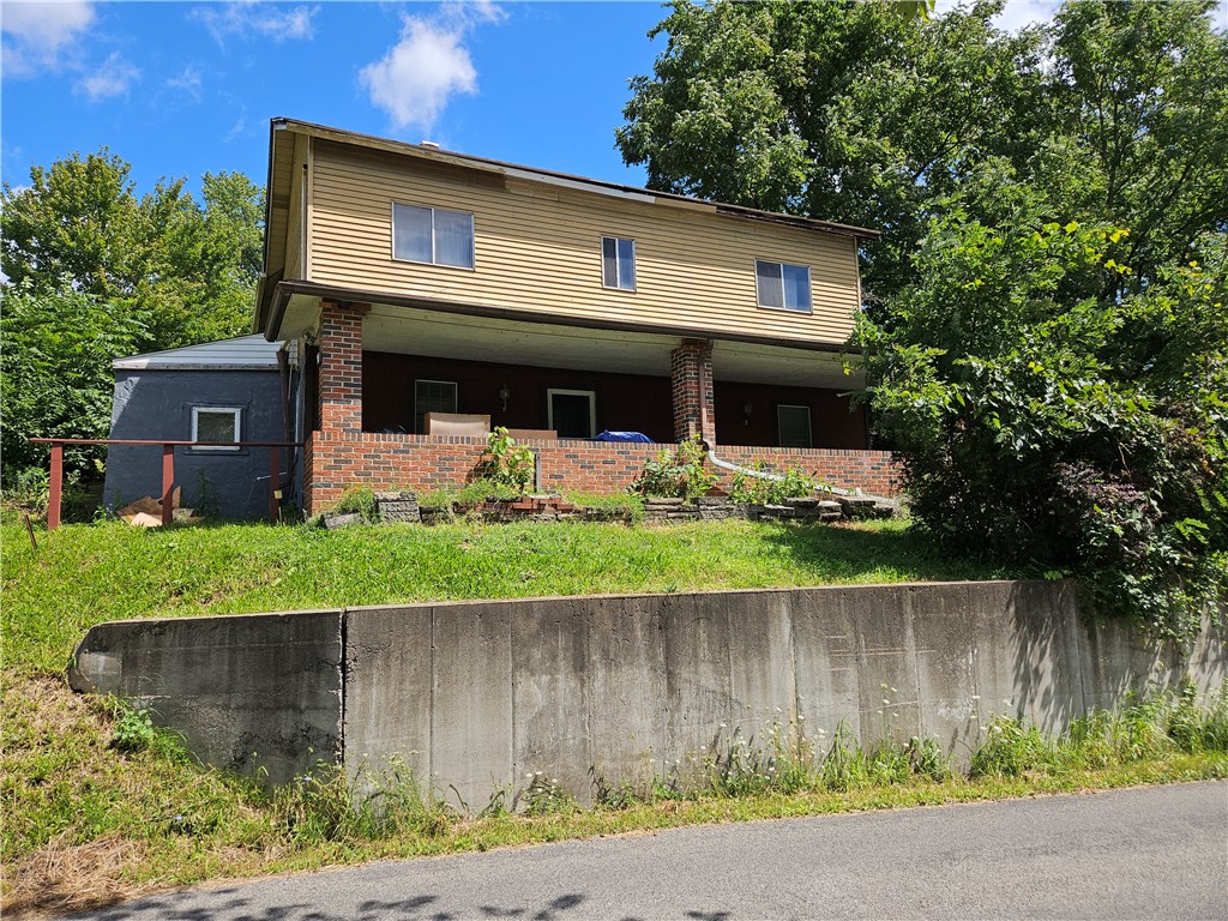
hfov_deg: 73.9
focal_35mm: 23
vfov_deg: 58.9
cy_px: 460
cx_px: 614
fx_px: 816
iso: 25
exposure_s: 1/1336
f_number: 1.8
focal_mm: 5.4
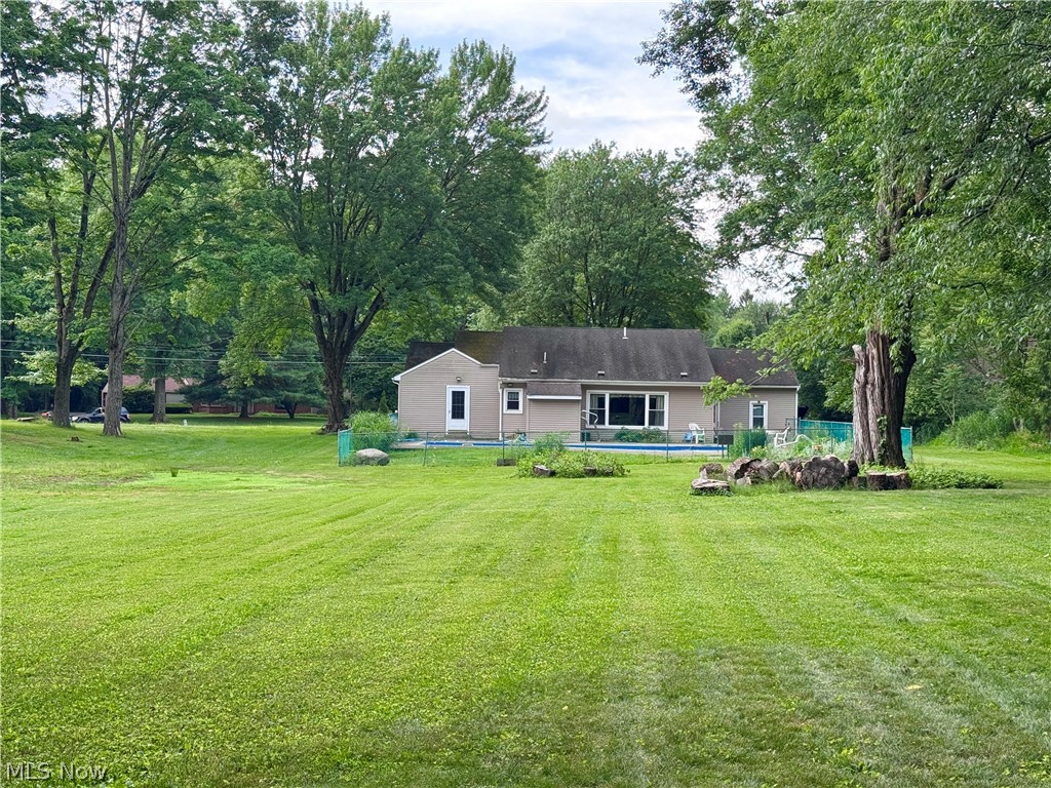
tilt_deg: +0.1
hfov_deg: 39.7
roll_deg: -1.6
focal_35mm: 48
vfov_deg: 30.3
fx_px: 1457
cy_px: 394
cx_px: 526
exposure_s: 1/700
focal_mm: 6.76
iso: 64
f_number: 1.78
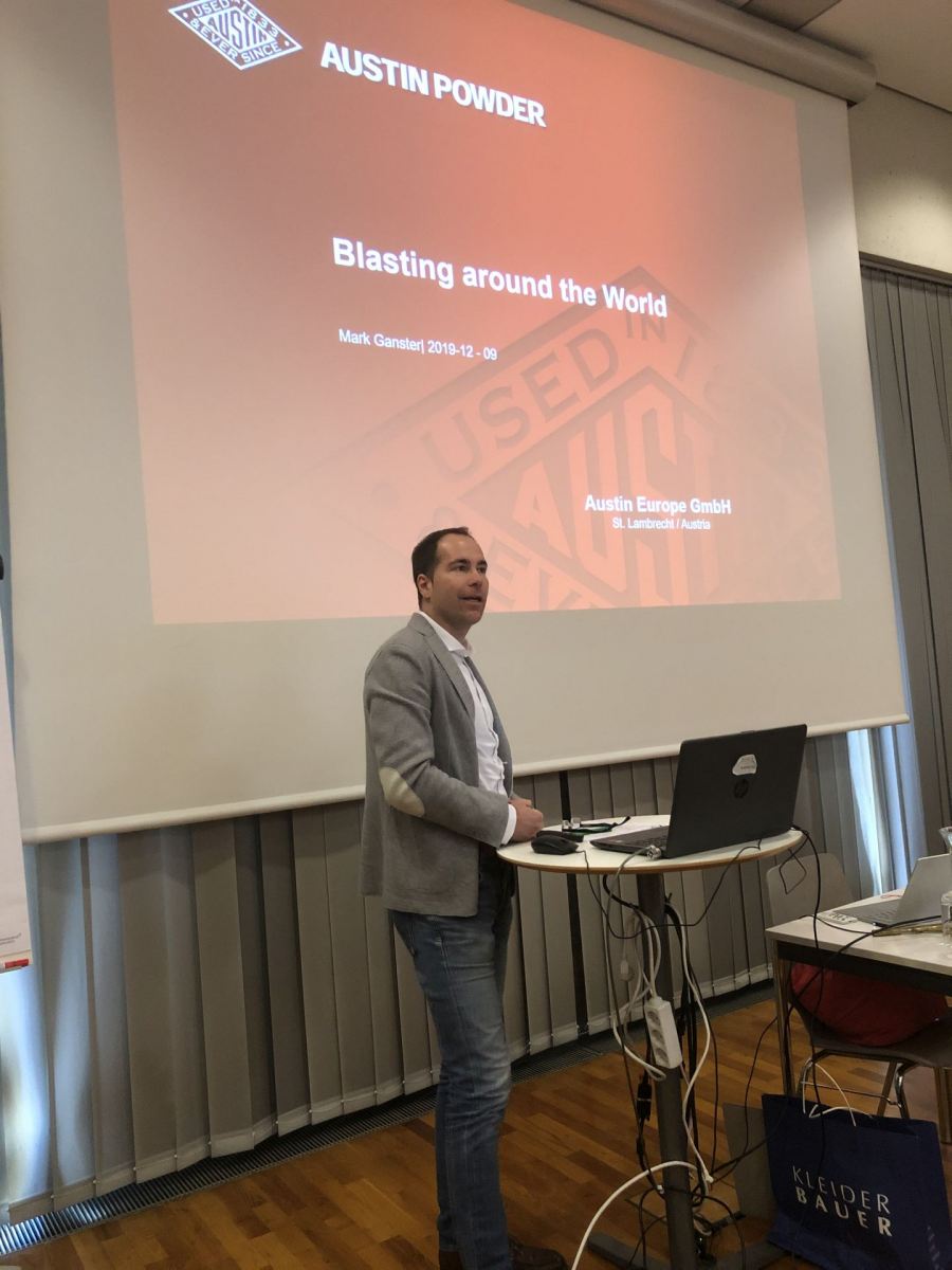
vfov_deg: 63.4
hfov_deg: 49.7
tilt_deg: +3.3
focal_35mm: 28
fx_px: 1027
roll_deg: +2.6
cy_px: 635
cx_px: 476
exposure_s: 1/17
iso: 100
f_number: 1.8
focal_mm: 3.99
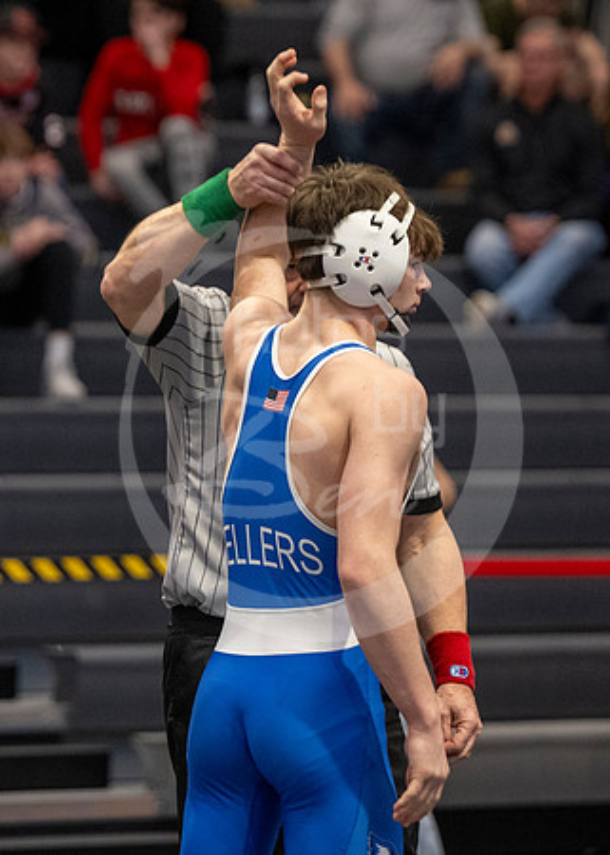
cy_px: 602
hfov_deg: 4.7
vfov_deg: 6.6
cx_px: 144
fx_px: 7445
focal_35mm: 307
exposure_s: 1/1000
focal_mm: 130
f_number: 2.8
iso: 3200
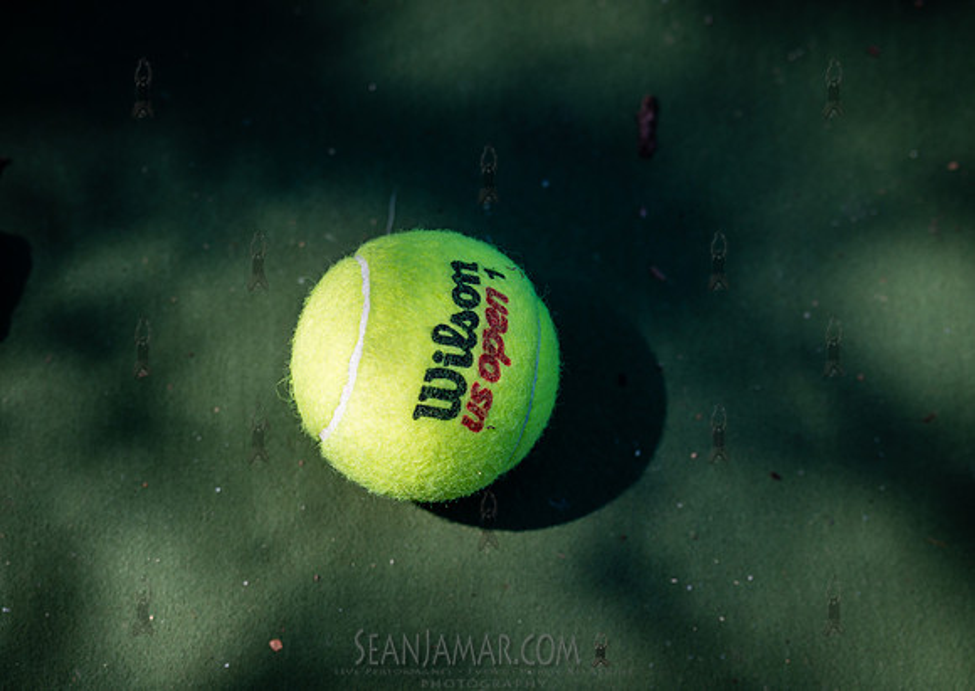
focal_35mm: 189
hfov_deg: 10.7
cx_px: 504
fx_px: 5224
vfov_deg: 7.6
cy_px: 345
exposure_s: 1/500
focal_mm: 150
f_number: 4
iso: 100
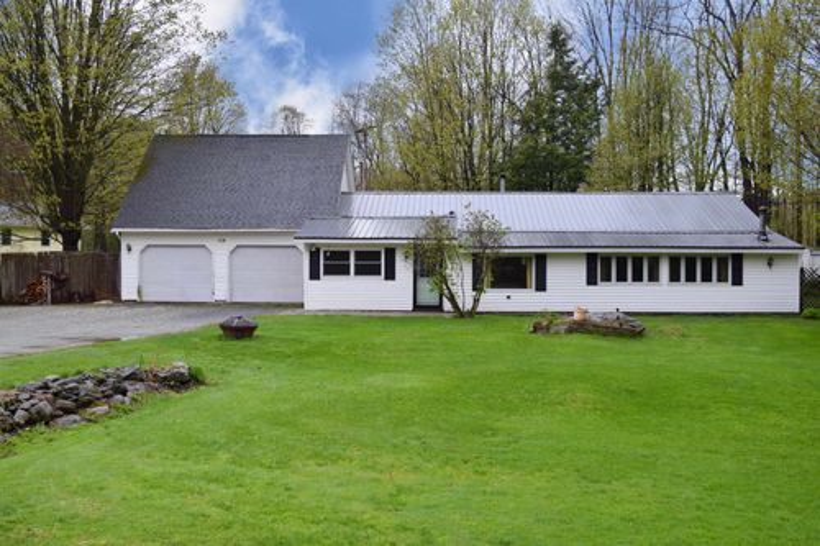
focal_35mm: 42
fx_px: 956
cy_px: 273
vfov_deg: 31.9
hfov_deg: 46.4
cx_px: 410
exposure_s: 1/80
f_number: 6.3
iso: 200
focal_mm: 28
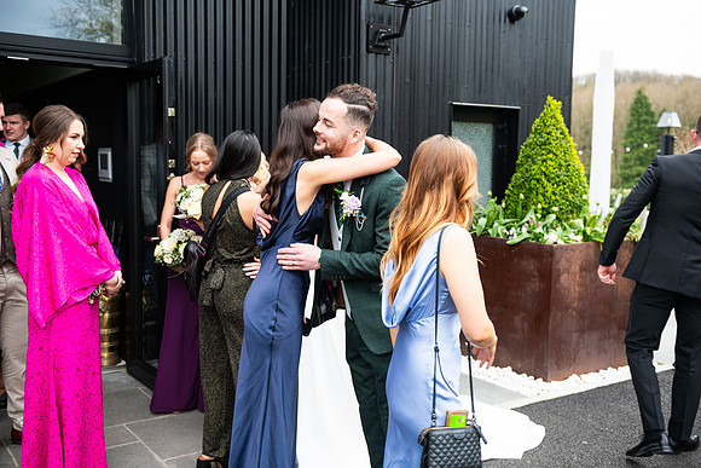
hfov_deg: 50.7
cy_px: 234
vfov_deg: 35.1
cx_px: 350
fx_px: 740
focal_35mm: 38
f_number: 3.5
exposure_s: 1/200
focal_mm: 38
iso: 125
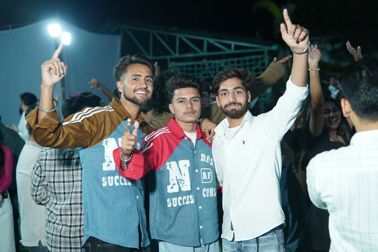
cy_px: 126
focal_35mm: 50
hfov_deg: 39.6
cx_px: 189
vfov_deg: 27.0
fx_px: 525
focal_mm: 50
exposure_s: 1/160
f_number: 2.8
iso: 1000
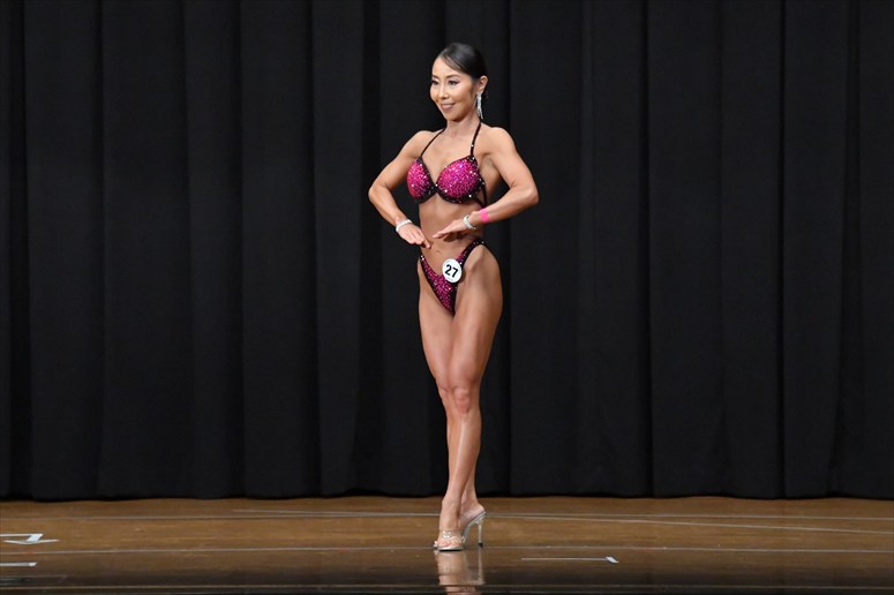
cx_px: 447
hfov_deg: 8.6
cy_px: 298
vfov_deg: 5.7
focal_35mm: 240
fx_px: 5957
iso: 8000
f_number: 5.6
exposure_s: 1/400
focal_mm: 160
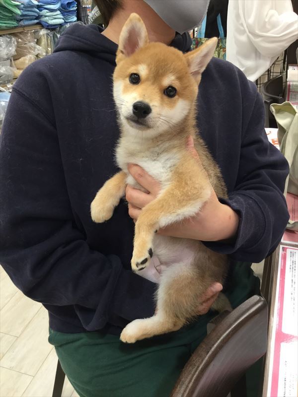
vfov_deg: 58.4
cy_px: 198
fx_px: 356
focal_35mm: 31
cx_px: 149
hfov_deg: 45.4
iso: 64
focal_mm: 3.3
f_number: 2.4
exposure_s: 1/30
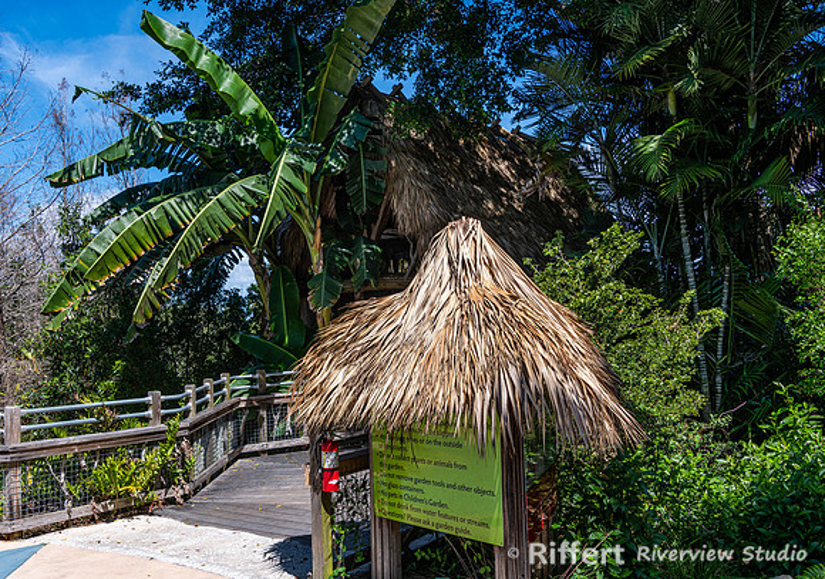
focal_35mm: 33
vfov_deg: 41.1
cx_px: 390
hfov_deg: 56.2
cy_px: 290
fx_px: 772
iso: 64
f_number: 8
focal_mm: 32
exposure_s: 1/160
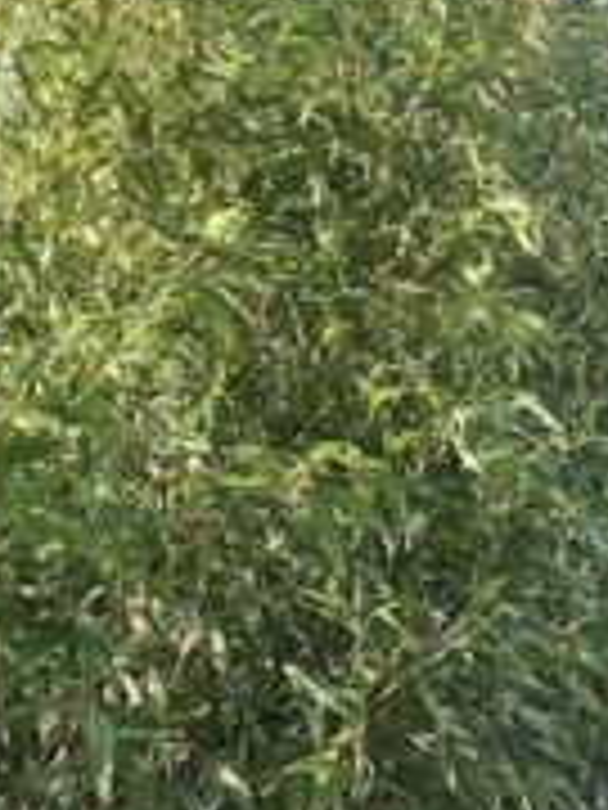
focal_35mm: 77
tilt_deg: +1.1
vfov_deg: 25.3
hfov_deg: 19.1
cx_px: 189
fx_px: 1803
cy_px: 412
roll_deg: -1.8
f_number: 1.6
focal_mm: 4.2
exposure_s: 1/1114
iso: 32
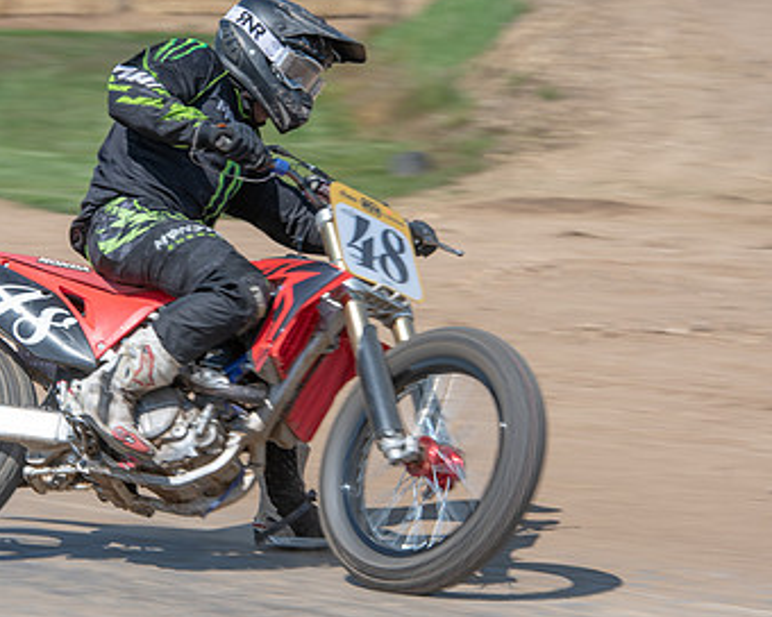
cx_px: 176
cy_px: 253
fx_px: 5118
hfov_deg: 8.6
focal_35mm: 224
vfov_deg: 6.9
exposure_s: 1/200
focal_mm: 130
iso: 100
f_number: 8
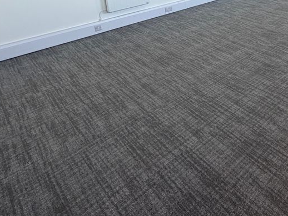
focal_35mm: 30
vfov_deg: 43.3
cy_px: 26
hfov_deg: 56.6
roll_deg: +1.0
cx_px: 221
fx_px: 250
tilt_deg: -21.4
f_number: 2.2
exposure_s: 1/121
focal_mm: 2.22
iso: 125
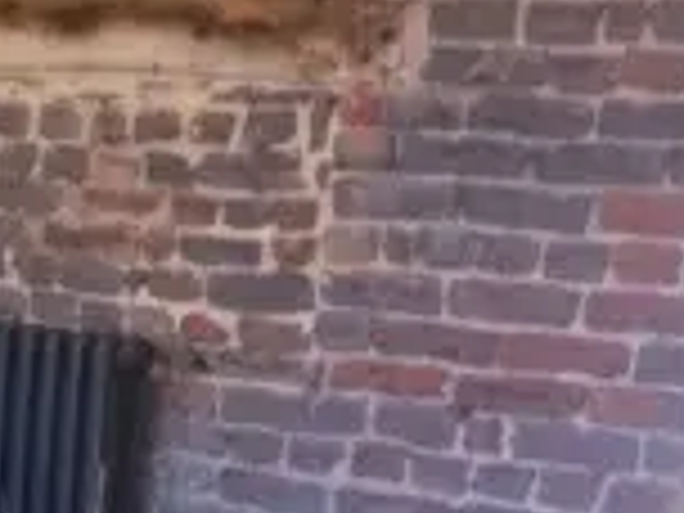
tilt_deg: -22.9
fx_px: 2411
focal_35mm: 122
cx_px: -243
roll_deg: -1.4
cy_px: 1017
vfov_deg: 11.1
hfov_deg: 15.3
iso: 200
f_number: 2.2
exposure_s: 1/33
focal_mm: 4.15
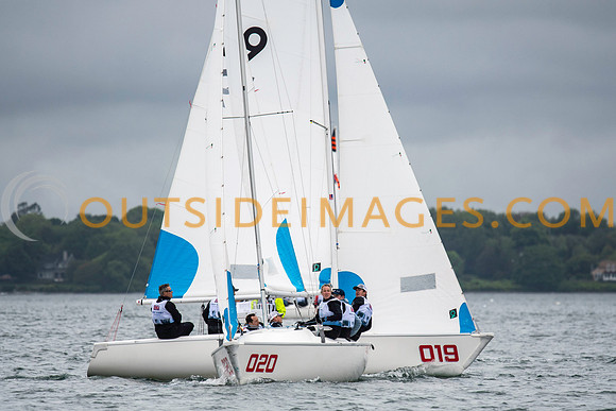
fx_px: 8107
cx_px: 308
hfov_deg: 4.4
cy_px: 211
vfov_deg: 2.9
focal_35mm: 474
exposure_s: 1/3200
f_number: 4
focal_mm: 300
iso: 250
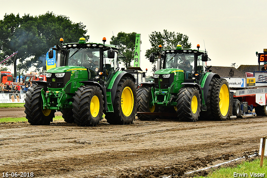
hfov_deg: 15.9
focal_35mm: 129
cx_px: 134
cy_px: 89
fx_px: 956
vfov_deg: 10.6
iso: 500
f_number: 9
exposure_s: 1/250
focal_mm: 86
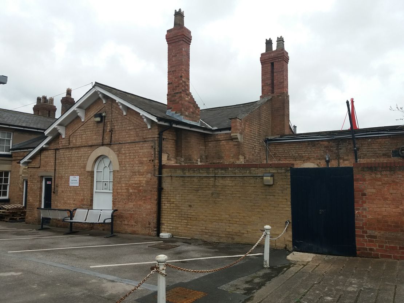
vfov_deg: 49.8
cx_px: 202
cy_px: 152
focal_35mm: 28
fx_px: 327
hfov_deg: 63.4
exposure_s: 1/1186
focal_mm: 3.7
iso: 64
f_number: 1.9
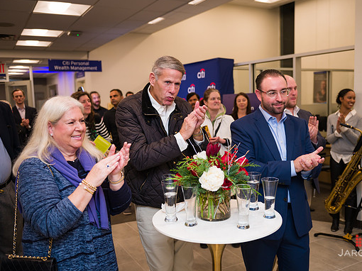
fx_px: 366
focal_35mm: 35
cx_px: 200
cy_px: 135
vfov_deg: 40.7
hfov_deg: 52.5
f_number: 3.2
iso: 400
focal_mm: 32
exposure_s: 1/200
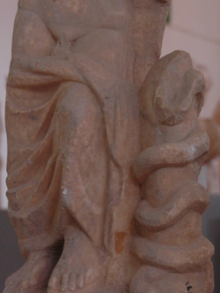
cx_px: 107
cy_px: 92
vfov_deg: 13.4
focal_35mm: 147
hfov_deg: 10.1
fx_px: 1245
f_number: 4.8
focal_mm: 52
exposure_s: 1/40
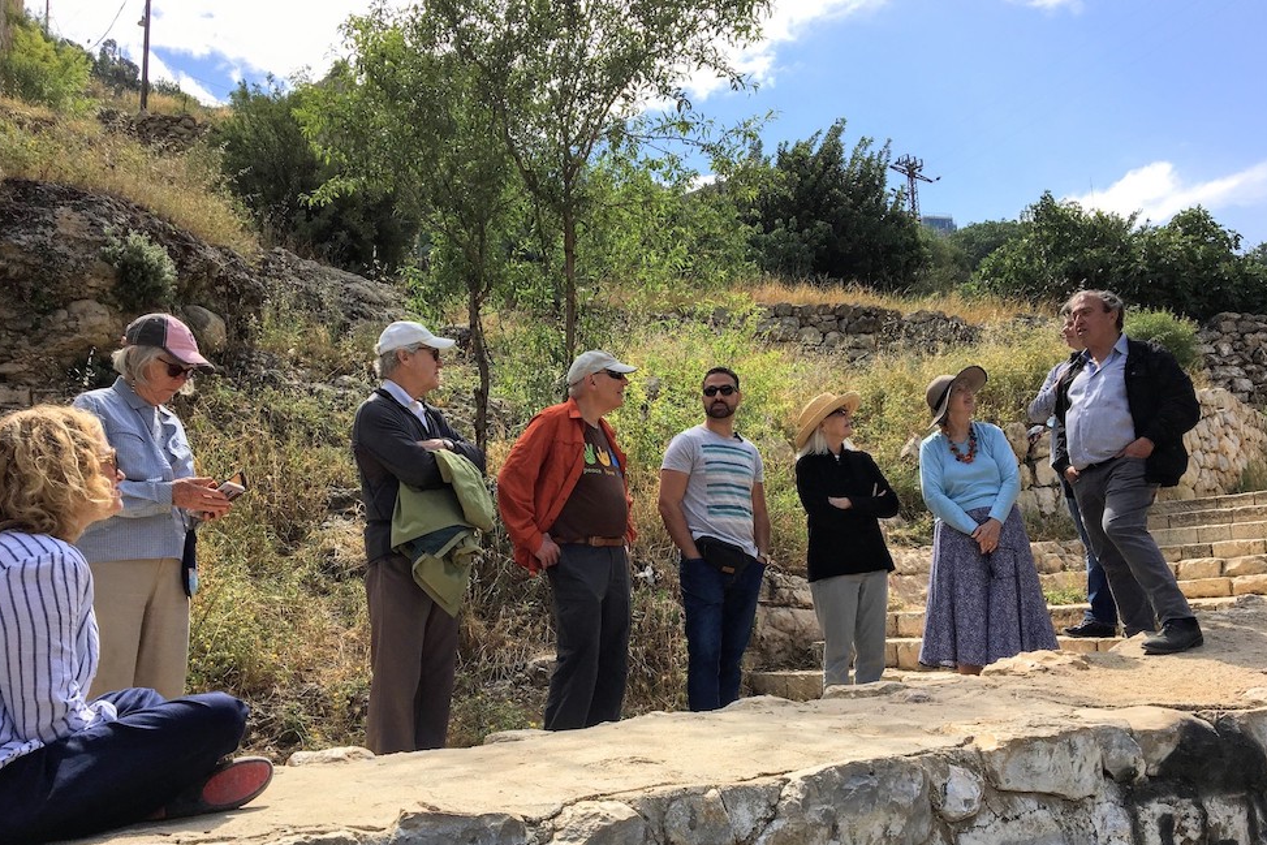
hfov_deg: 60.3
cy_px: 467
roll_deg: +2.4
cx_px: 635
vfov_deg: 42.3
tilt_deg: +8.0
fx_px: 1091
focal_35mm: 31
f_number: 2.2
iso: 25
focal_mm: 4.15
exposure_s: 1/1672
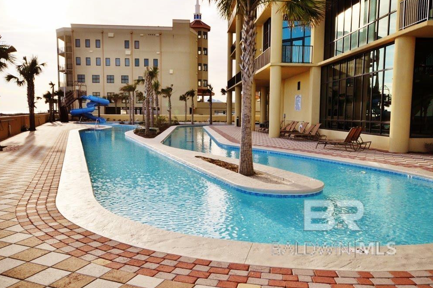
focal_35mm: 31
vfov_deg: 42.2
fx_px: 372
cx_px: 220
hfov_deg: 60.3
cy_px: 143
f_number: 8
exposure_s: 1/800
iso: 200
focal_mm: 20
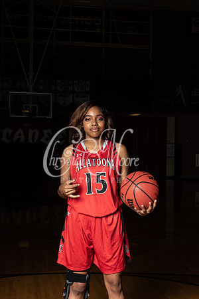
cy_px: 150
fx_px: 514
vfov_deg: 32.4
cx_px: 100
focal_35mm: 62
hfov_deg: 21.9
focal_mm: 62
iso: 320
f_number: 14
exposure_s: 1/200
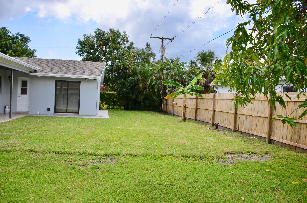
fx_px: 230
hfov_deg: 67.5
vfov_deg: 47.7
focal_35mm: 27
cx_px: 154
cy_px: 102
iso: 100
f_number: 6.3
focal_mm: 18
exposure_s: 1/250
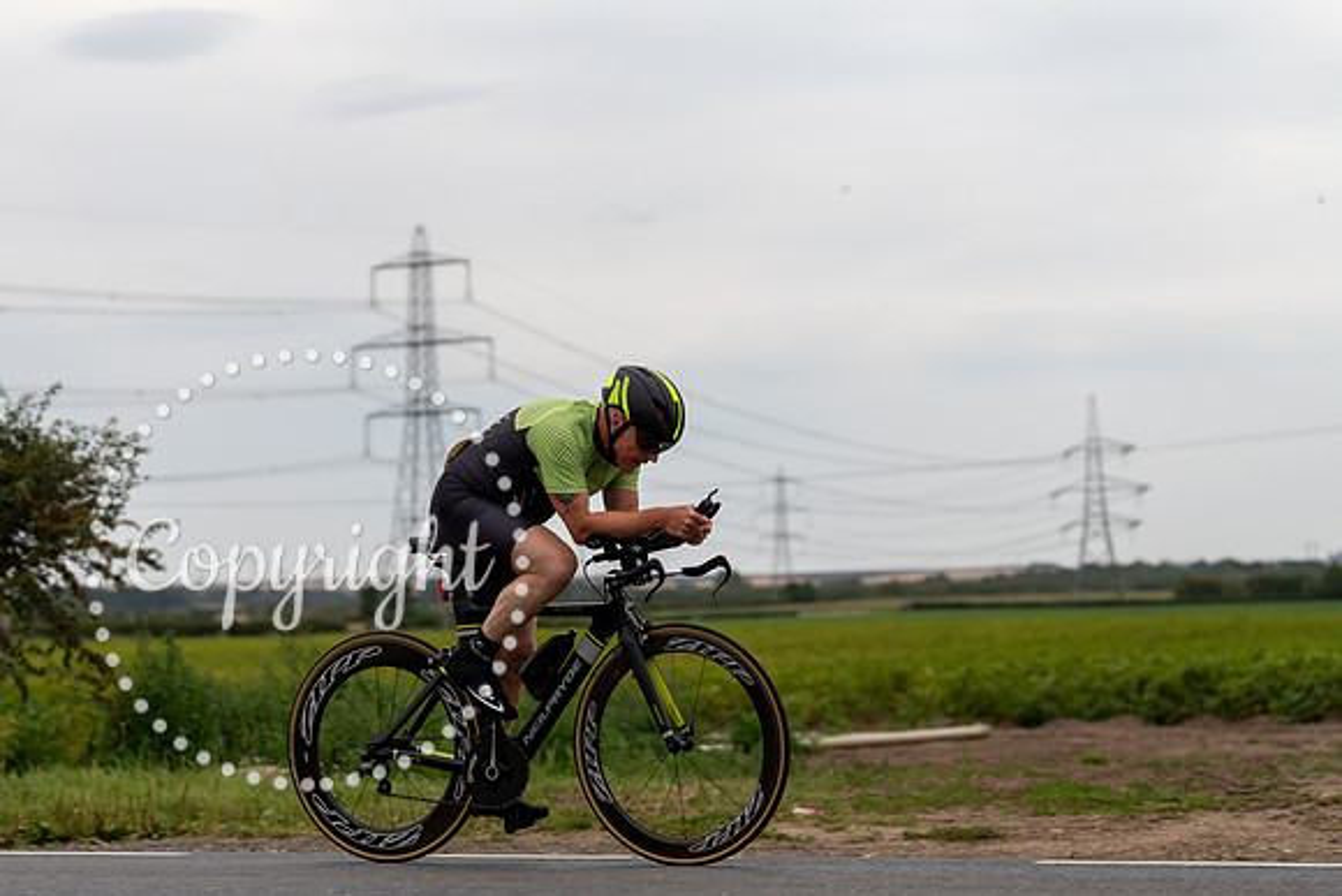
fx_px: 3050
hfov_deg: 24.8
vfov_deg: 16.7
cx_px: 635
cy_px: 468
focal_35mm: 82
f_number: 3.2
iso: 640
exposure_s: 1/1000
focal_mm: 77
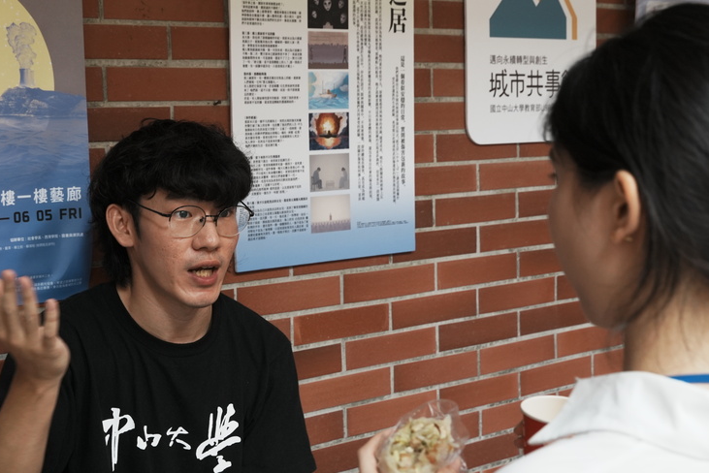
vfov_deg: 21.3
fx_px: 1261
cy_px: 248
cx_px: 265
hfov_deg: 31.3
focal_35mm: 64
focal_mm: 39
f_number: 5.6
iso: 800
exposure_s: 1/80
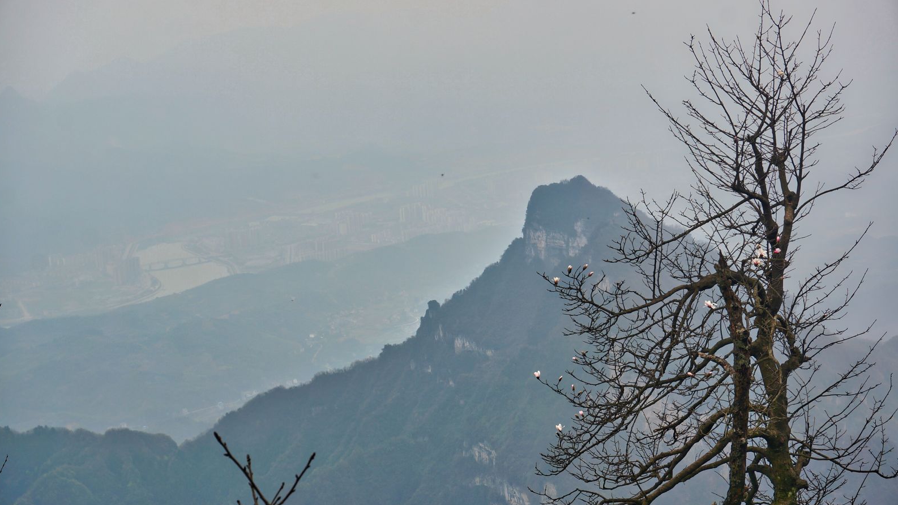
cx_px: 446
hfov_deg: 27.9
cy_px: 255
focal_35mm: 76
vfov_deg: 15.9
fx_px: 1810
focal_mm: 48
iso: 100
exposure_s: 1/200
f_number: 8
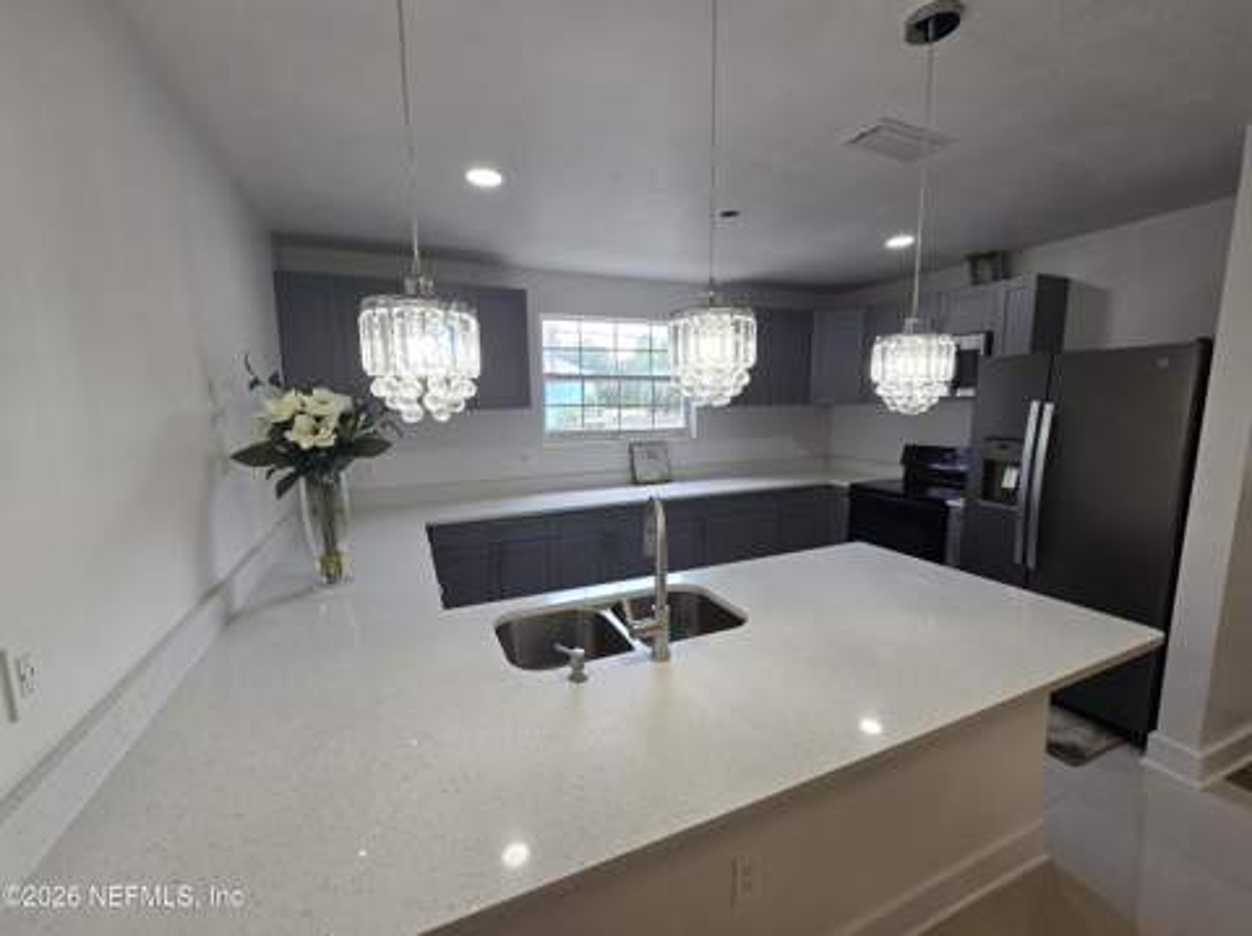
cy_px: 468
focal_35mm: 13
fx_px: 470
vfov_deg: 89.8
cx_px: 626
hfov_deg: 106.2
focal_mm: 2.2
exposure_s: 1/128
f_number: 2.2
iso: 50
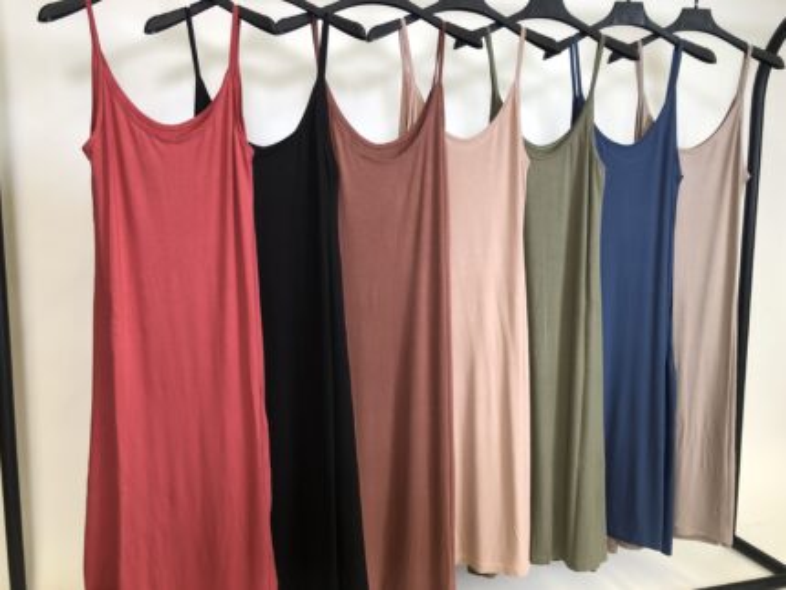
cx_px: 393
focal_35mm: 28
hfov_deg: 63.4
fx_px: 636
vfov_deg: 49.8
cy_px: 295
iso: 32
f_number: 1.8
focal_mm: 3.99
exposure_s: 1/33
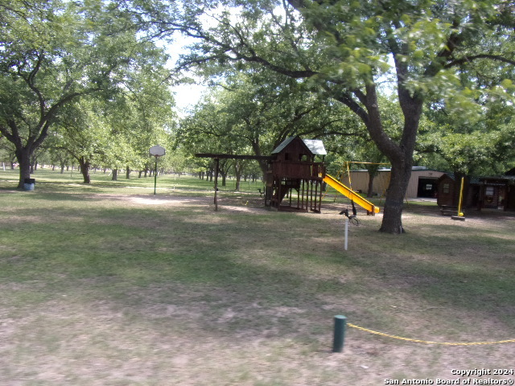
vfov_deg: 56.8
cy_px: 193
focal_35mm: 24
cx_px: 258
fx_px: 357
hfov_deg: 71.6
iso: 80
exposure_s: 1/200
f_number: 3.3
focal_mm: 4.3
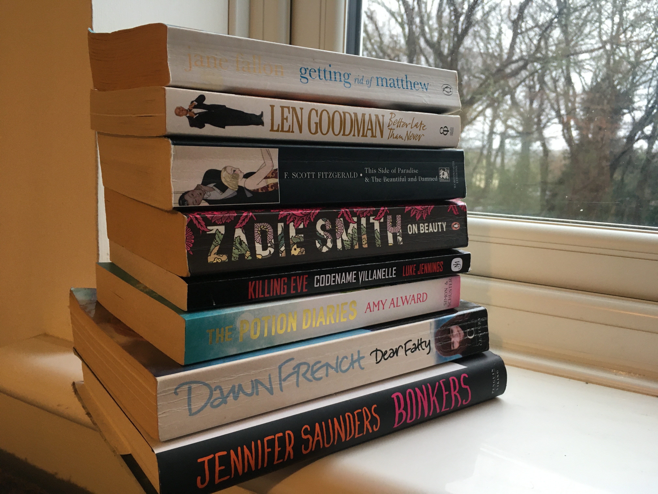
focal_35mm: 29
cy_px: 247
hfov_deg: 61.7
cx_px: 329
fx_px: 551
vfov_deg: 48.2
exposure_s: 1/33
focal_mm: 4.15
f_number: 2.2
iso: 125
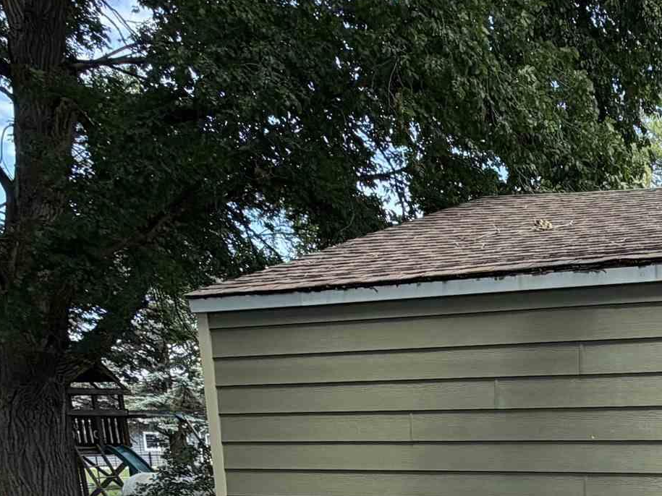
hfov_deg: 34.9
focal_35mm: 47
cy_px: 619
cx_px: 726
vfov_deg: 26.8
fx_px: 899
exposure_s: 1/275
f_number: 2.2
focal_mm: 2.22
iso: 50
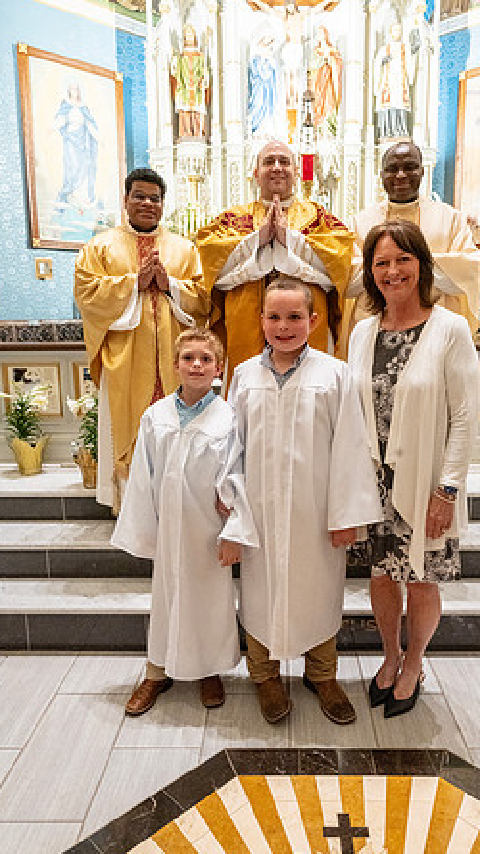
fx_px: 612
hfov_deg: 42.7
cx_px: 278
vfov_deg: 69.9
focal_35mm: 27
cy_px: 430
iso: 5000
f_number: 8
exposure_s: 1/60
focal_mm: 25.5
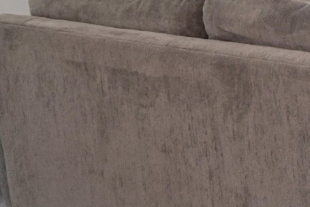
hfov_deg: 14.3
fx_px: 931
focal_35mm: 108
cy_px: -130
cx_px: 697
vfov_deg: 12.0
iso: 400
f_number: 9
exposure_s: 1/5
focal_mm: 16
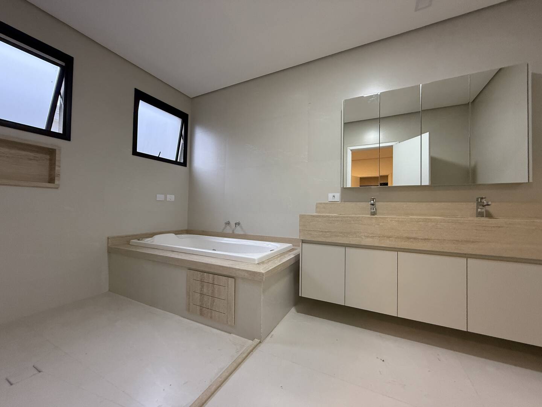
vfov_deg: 85.7
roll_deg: -0.4
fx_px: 219
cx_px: 271
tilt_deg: +2.7
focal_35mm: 14
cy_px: 204
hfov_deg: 102.1
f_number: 2.2
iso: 400
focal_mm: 2.22
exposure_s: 1/120
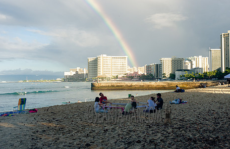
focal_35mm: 47
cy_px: 75
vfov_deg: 28.1
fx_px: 298
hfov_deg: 42.0
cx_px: 137
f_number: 16
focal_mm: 35
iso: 64
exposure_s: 1/30
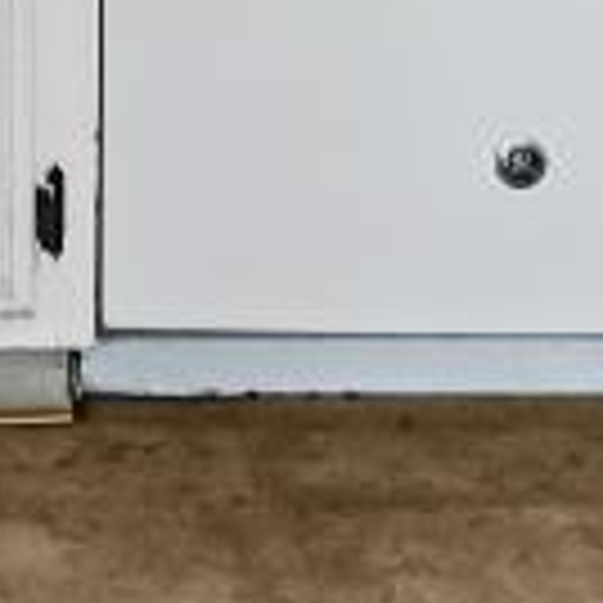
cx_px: -443
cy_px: -1161
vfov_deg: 8.6
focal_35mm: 171
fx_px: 3370
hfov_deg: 9.8
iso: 400
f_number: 8
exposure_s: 1/6
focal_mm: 12
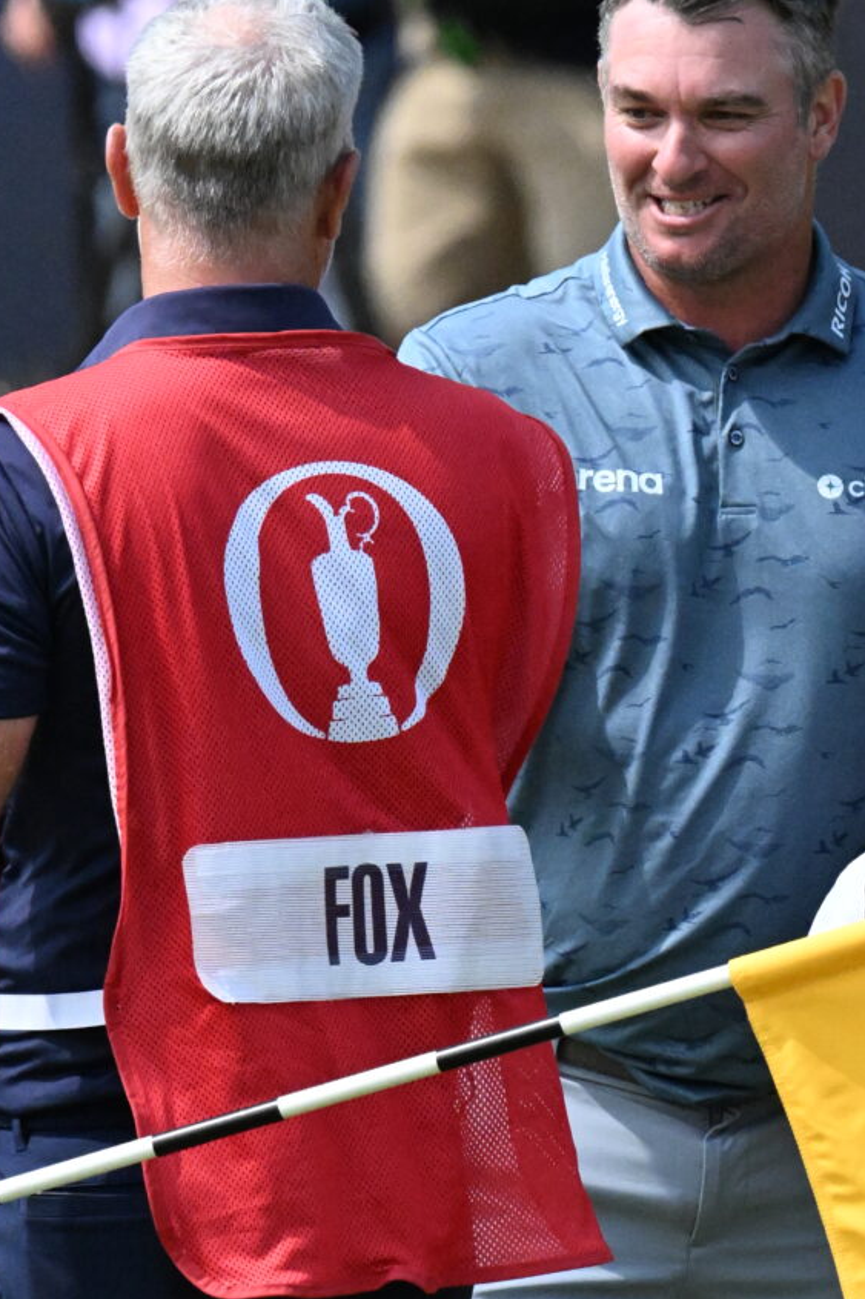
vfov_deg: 1.7
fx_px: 43697
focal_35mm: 1212
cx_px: 1096
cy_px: 1070
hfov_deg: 1.1
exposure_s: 1/26000
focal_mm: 400
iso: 7200
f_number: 5
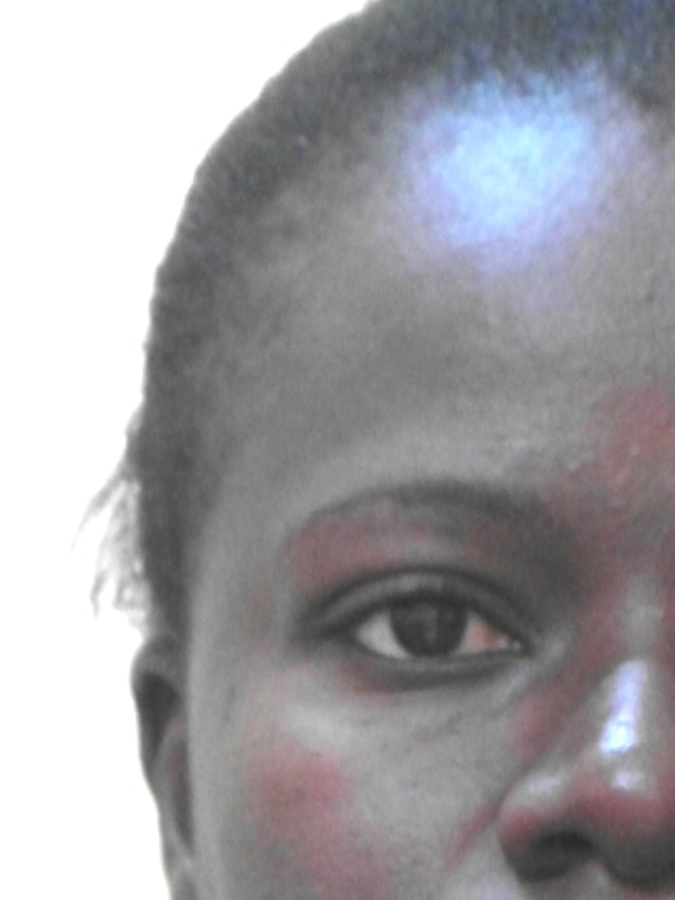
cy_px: 756
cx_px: 688
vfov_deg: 4.7
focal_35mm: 418
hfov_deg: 3.6
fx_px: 10868
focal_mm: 30.8
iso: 800
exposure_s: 1/10
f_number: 4.5
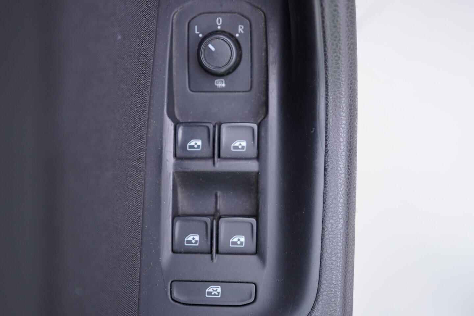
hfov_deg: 53.1
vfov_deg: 36.9
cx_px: 237
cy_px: 158
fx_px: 474
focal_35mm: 36
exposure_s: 1/40
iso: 250
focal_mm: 24
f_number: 2.8
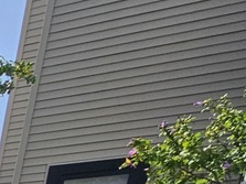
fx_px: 597
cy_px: 467
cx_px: -495
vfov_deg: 12.7
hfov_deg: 11.5
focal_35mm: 84
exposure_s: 1/1978
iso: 50
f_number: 2.2
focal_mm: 2.2
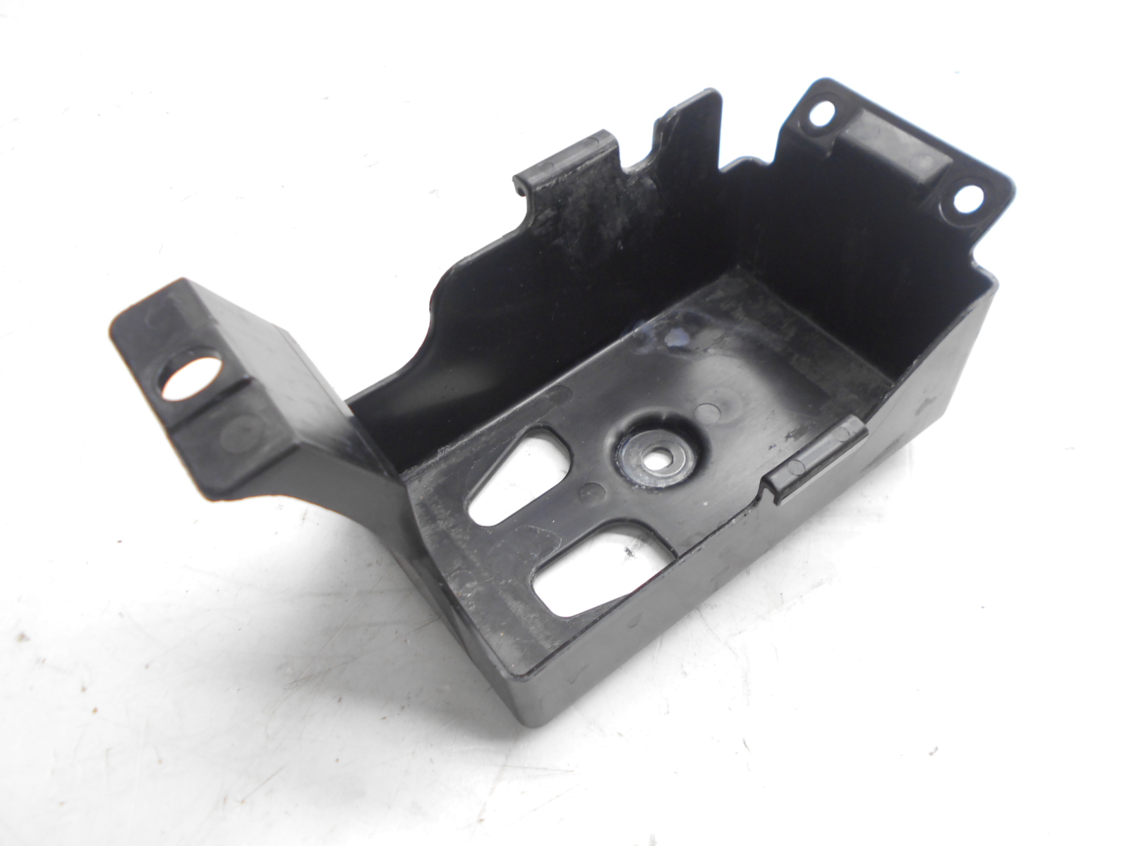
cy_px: 423
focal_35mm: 30
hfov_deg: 60.0
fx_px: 978
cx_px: 564
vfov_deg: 46.8
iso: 160
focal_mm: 5.1
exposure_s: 1/30
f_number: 3.4
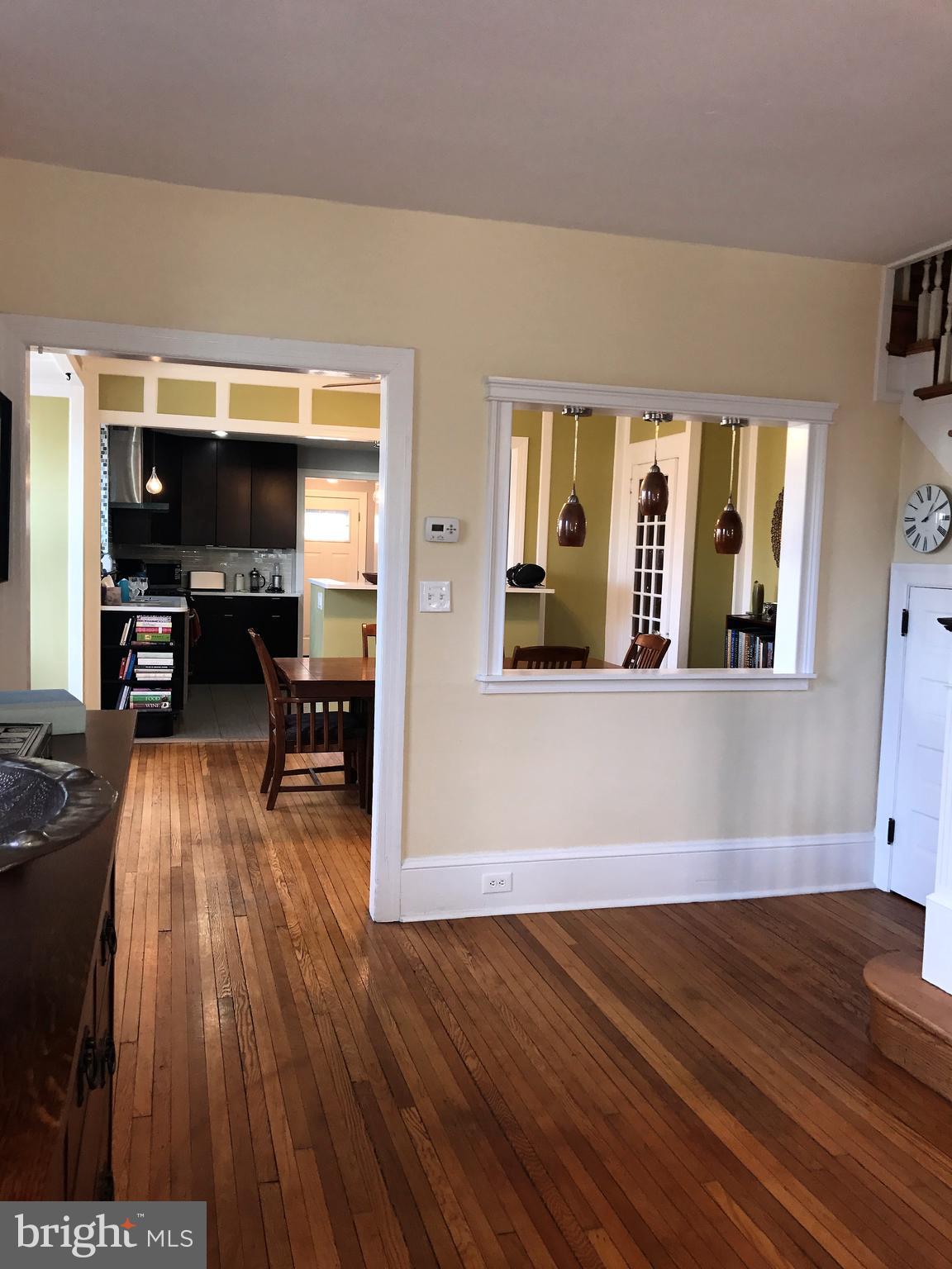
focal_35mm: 28
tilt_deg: -3.4
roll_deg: -2.4
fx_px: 1027
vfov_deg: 63.4
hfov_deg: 49.7
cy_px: 634
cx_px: 476
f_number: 1.8
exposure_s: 1/30
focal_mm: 3.99
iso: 32
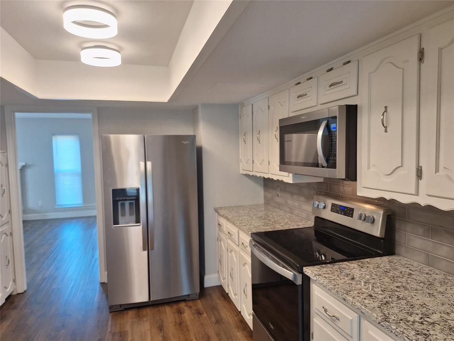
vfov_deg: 58.9
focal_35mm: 23
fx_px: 302
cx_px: 227
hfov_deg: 73.9
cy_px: 170
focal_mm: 5.54
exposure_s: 1/40
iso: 50
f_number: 1.8
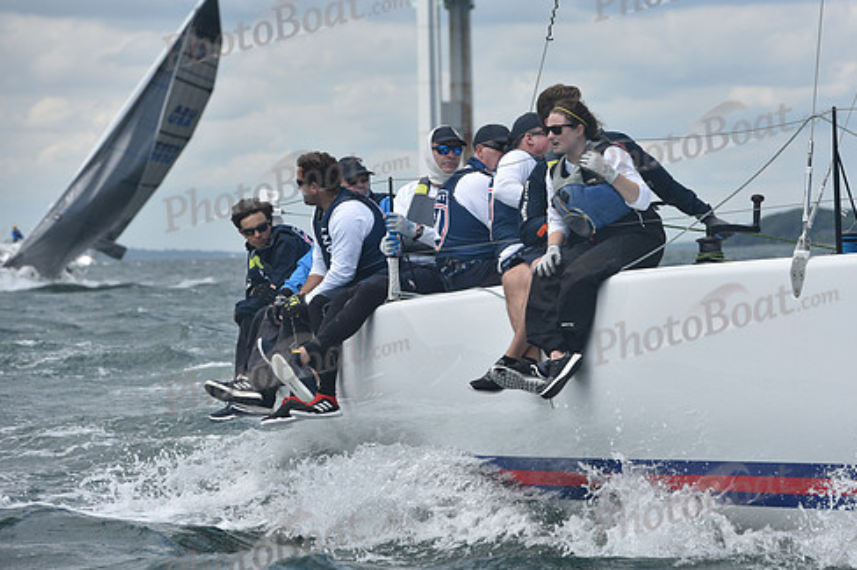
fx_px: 5235
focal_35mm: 220
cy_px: 253
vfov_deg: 6.2
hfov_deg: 9.4
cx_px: 502
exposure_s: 1/1000
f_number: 8
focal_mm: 185
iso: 250
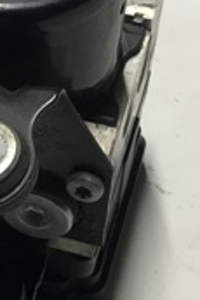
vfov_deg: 18.9
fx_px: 898
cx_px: -7
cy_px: 154
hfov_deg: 12.5
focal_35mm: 108
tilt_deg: -49.2
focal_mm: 3.99
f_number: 1.8
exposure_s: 1/33
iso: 25
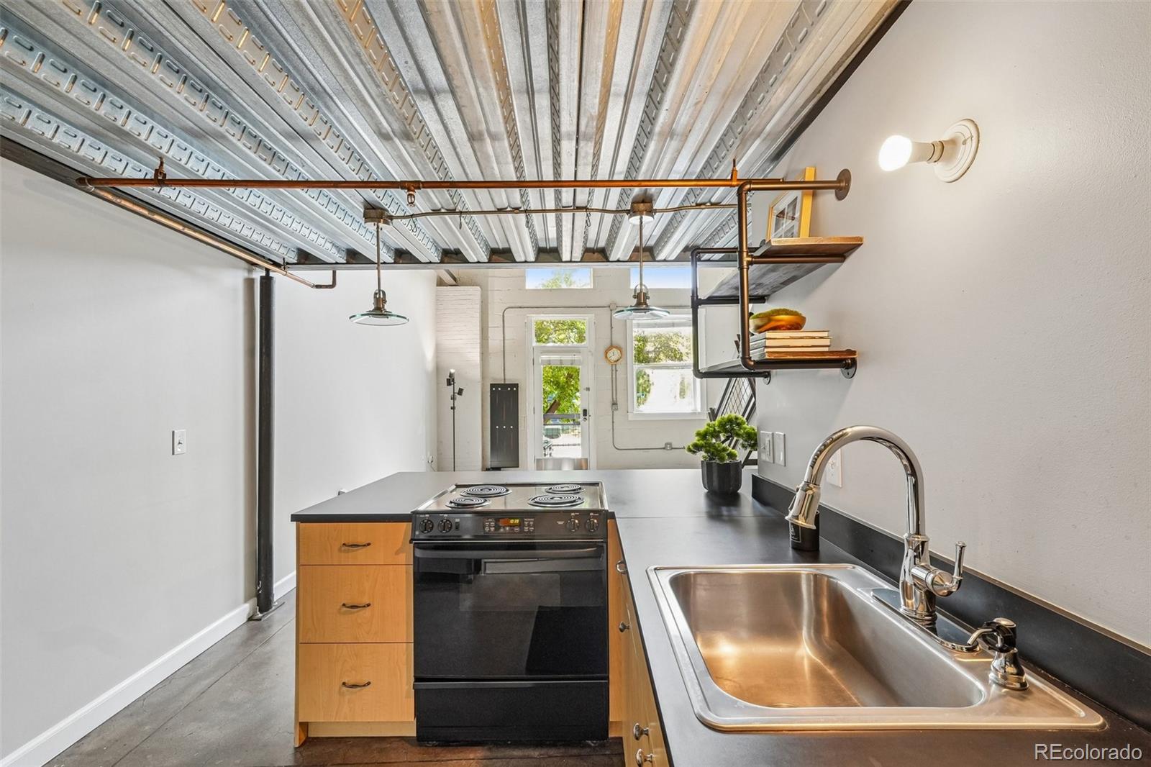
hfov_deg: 100.4
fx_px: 479
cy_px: 384
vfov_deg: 77.3
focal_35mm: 15
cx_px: 576
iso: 800
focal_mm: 10
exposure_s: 1/3.33
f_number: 8
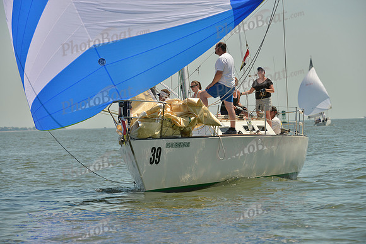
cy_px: 122
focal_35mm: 200
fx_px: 2034
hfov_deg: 10.3
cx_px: 183
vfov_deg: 6.9
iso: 200
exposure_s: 1/1000
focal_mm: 200
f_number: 8
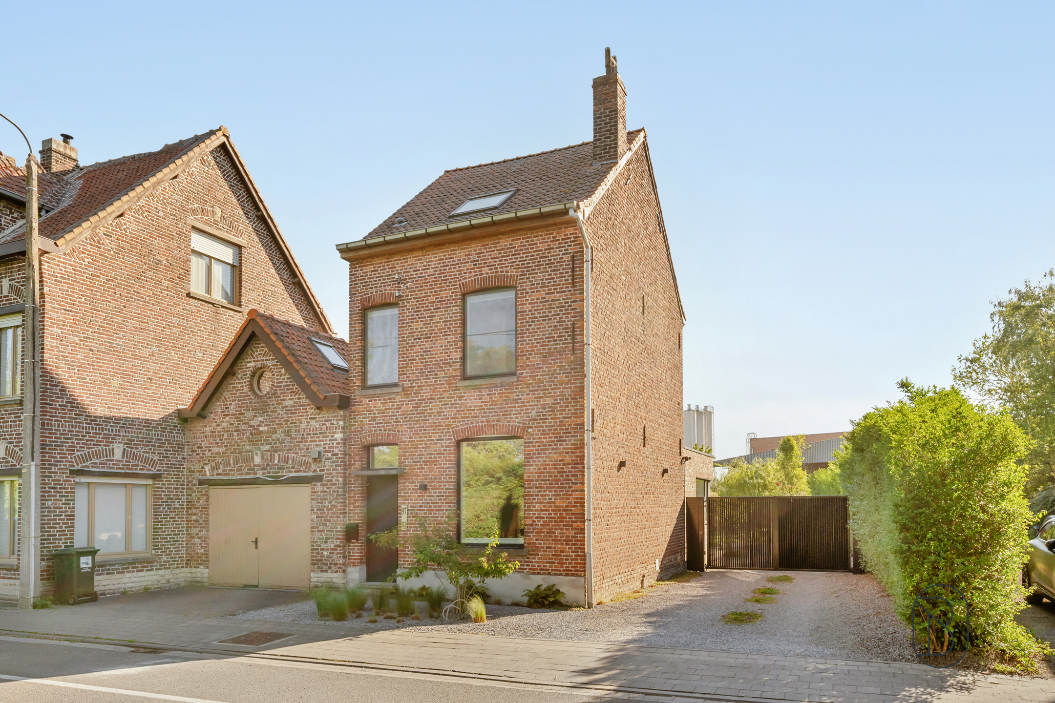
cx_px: 528
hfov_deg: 74.9
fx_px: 689
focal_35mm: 24
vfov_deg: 54.1
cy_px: 352
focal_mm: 23.5
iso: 320
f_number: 11
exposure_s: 1/250
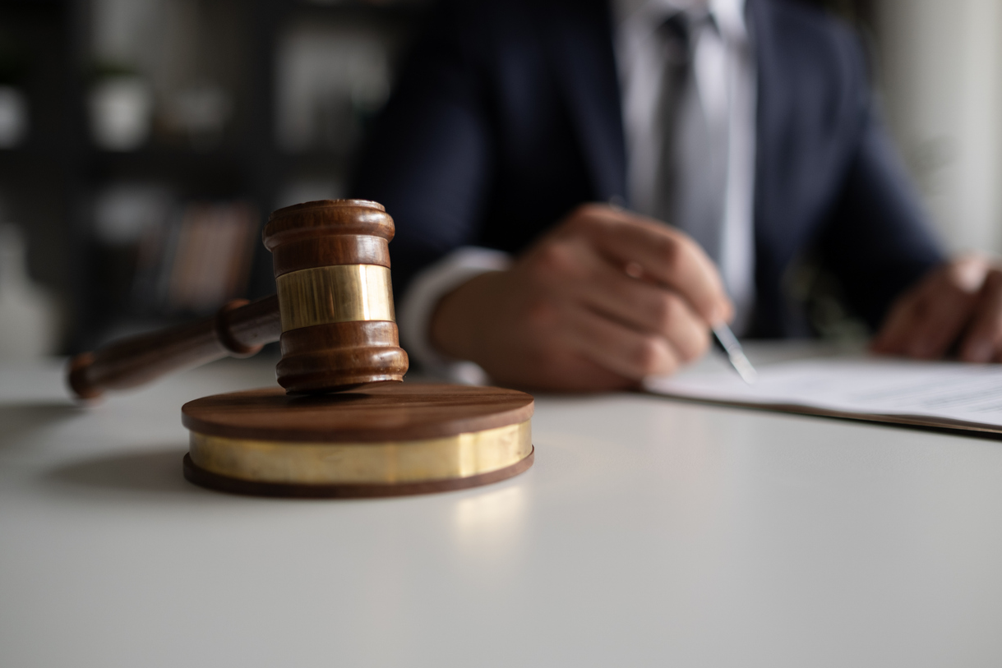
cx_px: 508
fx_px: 1002
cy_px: 334
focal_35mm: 36
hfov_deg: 53.1
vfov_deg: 36.9
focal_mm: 23
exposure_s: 1/140
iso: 160
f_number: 1.4
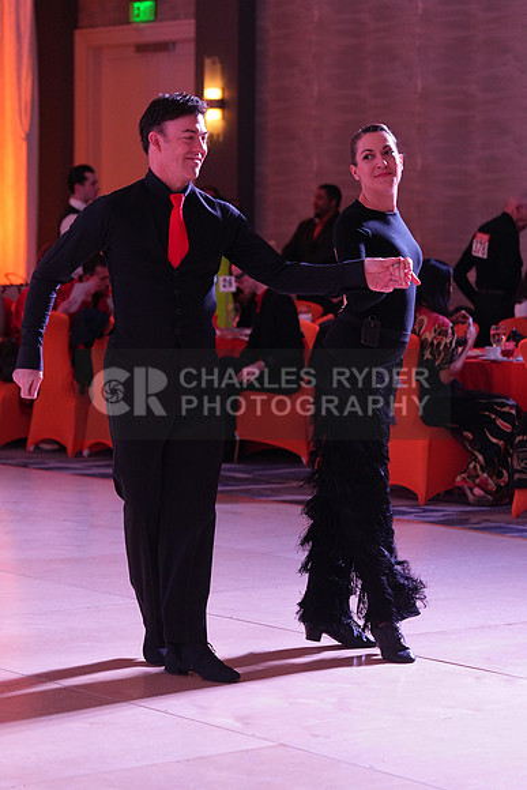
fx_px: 2589
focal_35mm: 118
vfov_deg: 17.3
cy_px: 395
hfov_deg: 11.6
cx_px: 264
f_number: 4
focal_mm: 118
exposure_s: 1/200
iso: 2500
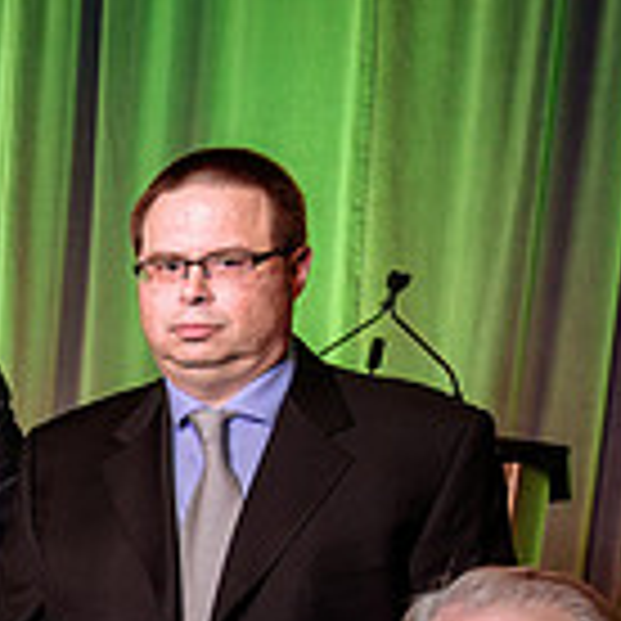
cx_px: -428
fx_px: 2030
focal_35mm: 100
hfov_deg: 15.4
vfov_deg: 16.9
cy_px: 650
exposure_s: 1/200
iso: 1000
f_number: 2.8
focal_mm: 28
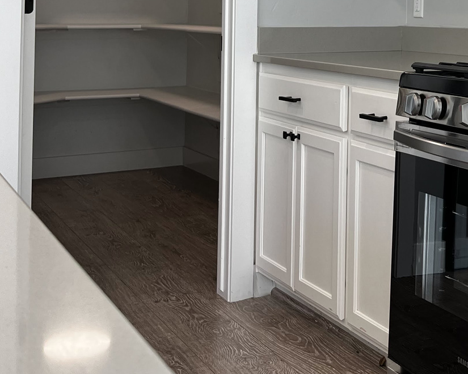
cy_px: -6
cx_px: 554
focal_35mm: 63
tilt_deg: +1.1
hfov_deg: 26.8
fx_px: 873
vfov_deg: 23.2
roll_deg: -0.4
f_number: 1.6
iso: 50
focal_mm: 5.1
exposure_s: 1/120
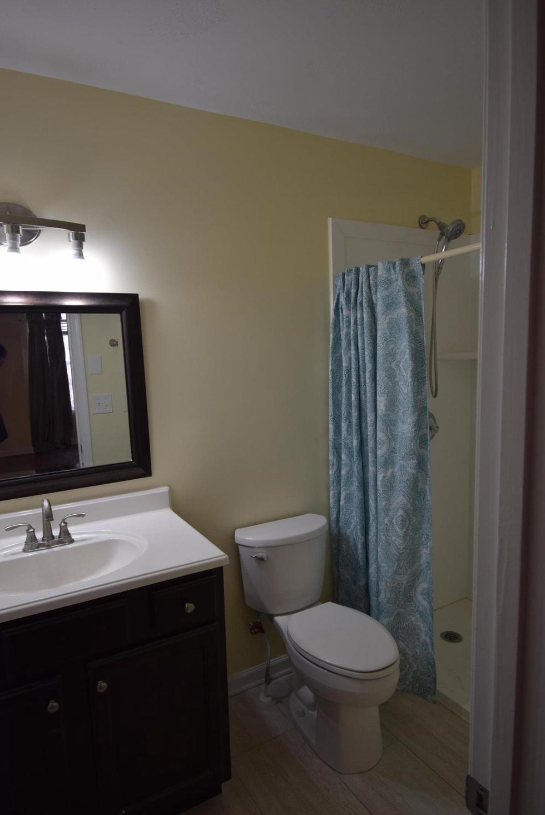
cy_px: 425
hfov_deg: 57.3
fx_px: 499
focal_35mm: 22
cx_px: 271
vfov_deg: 78.5
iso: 400
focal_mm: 14
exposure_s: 1/100
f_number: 5
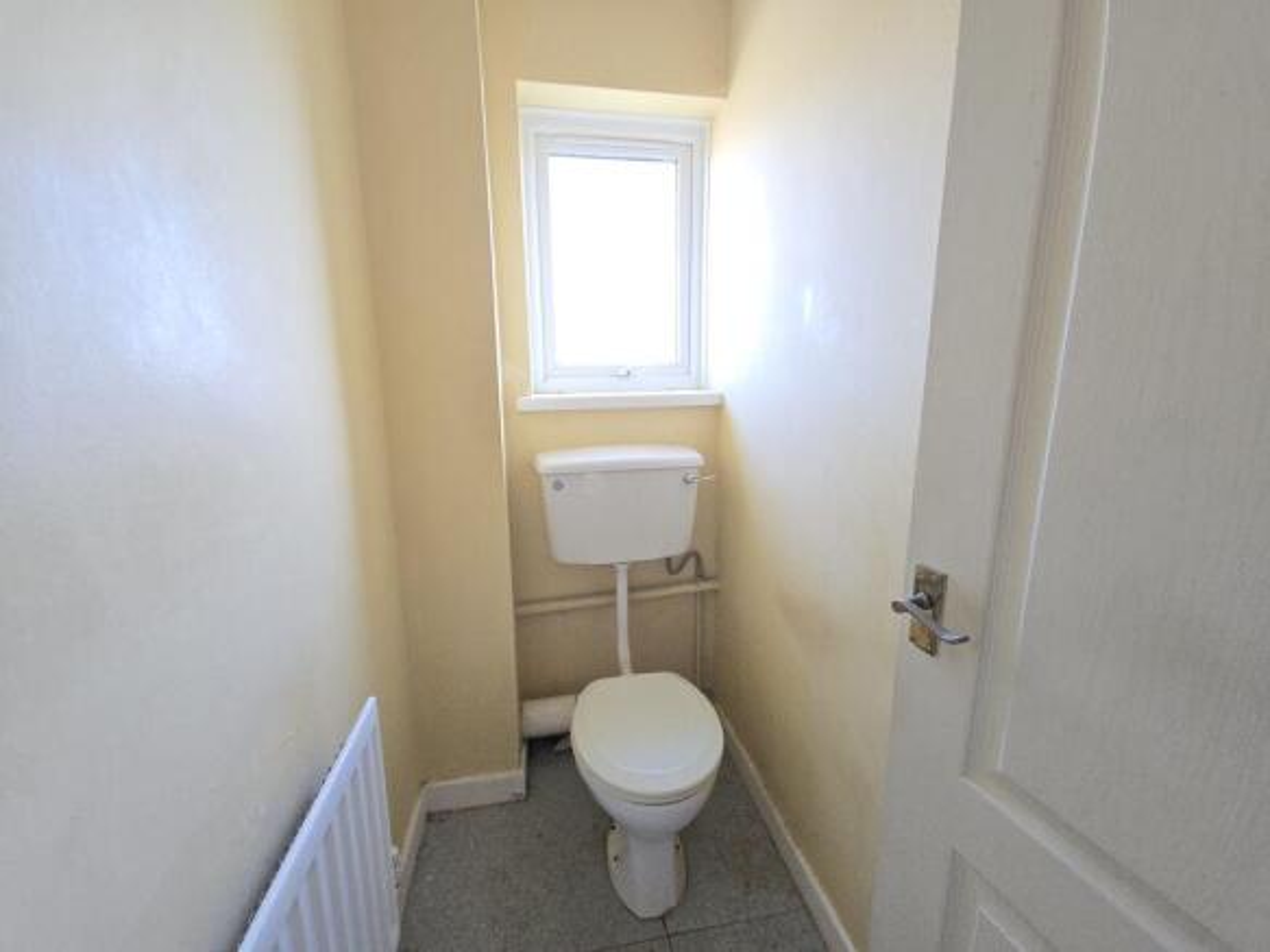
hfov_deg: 106.2
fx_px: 477
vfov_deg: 89.9
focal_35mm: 13
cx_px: 635
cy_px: 476
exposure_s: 1/60
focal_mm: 2.2
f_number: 2.2
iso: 160
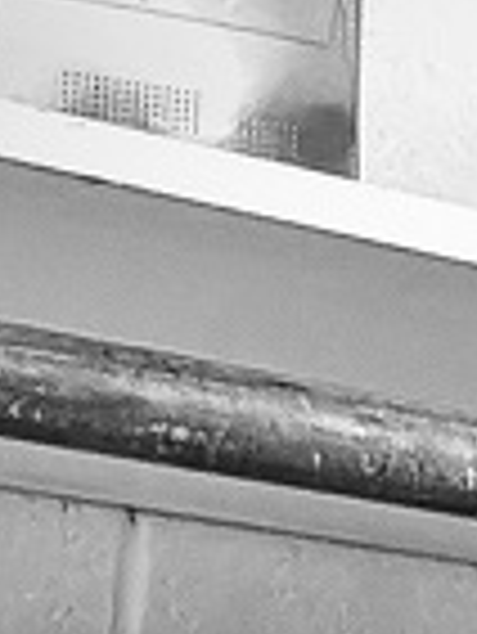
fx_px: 2733
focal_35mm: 149
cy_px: 881
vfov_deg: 12.7
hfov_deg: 9.0
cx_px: 1127
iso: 320
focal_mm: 2.69
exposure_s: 1/40
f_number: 1.9
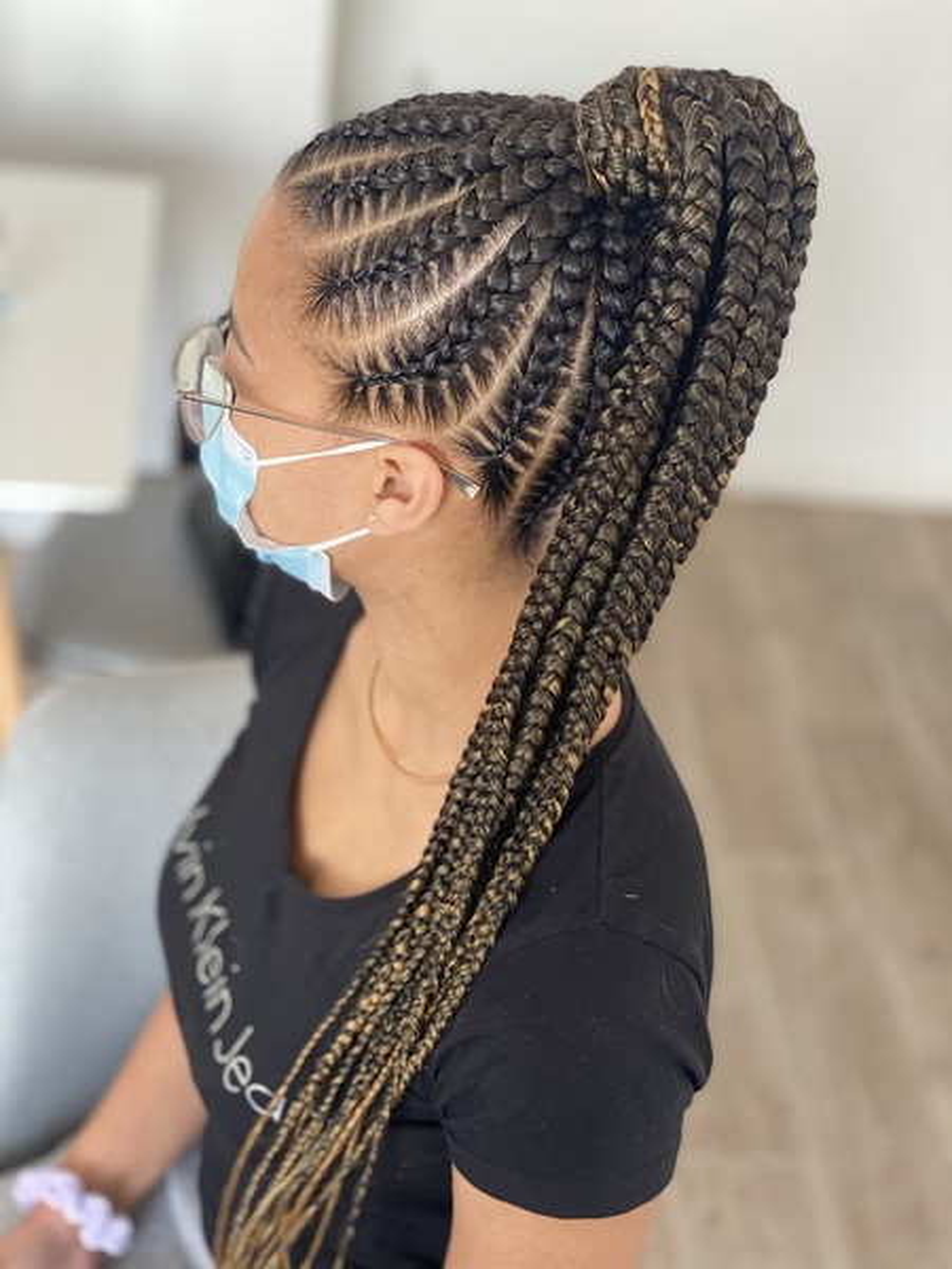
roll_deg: -8.0
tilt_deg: -30.7
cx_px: 476
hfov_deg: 28.0
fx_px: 1907
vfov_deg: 36.8
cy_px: 634
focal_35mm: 52
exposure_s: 1/33
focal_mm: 6
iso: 125
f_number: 2
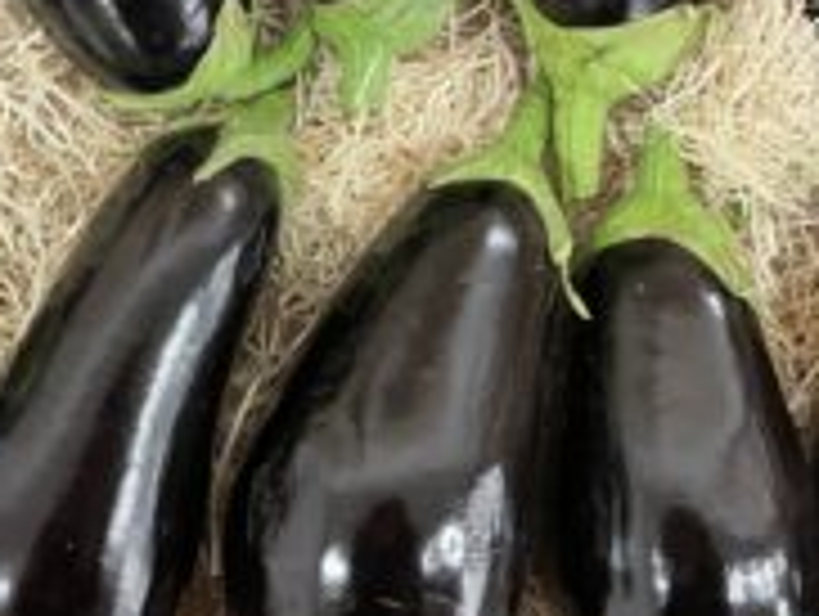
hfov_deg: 32.6
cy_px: 130
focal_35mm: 57
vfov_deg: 25.3
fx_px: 1350
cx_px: 140
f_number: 1.6
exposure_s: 1/33
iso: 500
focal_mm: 4.2
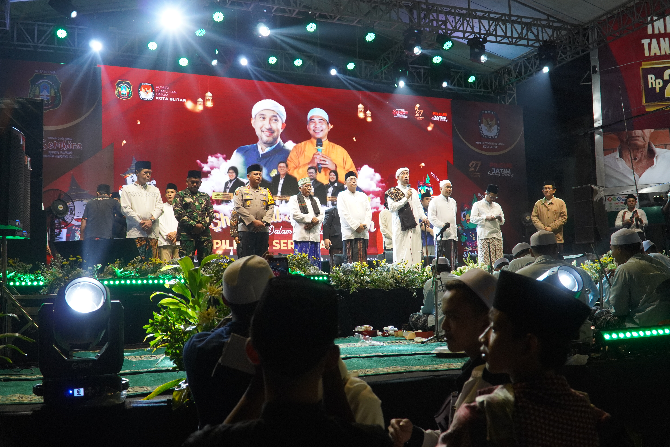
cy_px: 224
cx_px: 335
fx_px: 614
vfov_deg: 40.0
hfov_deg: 57.2
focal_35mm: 33
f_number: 4
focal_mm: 22
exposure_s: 1/160
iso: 1000
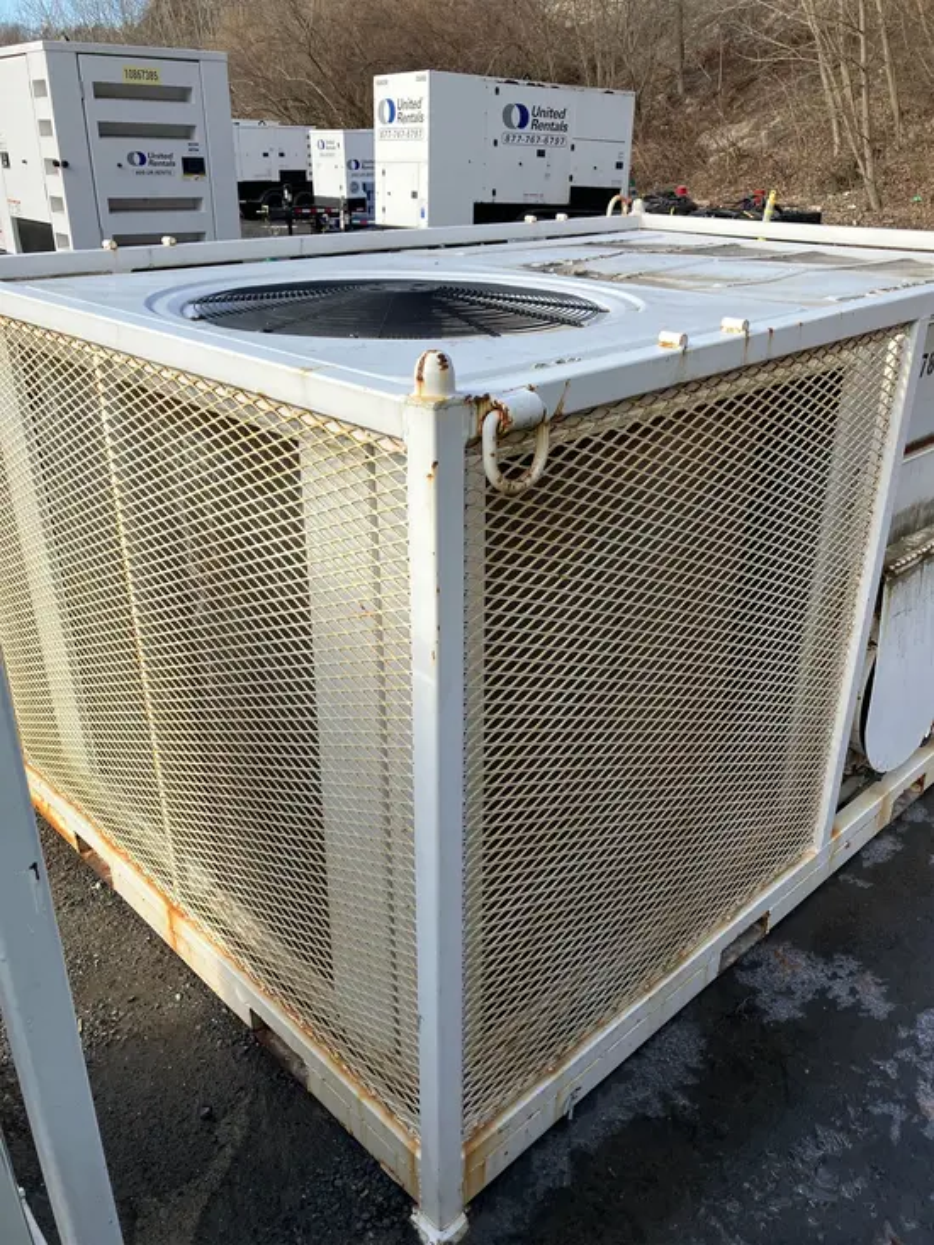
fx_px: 1007
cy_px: 622
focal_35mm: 28
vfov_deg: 63.4
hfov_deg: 49.8
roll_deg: -0.2
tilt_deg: -23.4
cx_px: 467
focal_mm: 3.99
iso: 32
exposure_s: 1/665
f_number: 1.8
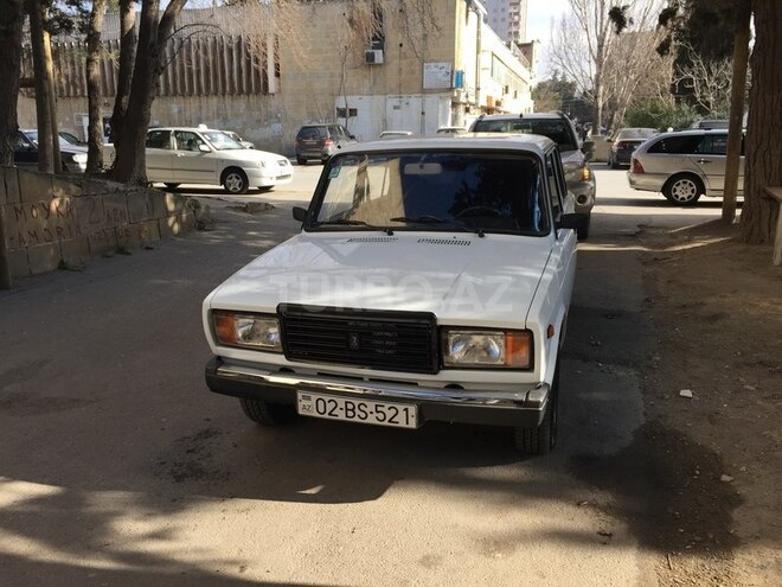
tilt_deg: -12.9
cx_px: 391
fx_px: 655
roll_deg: +1.0
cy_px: 294
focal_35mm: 29
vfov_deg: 48.2
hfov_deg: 61.7
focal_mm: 4.15
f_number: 2.2
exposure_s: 1/628
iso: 32
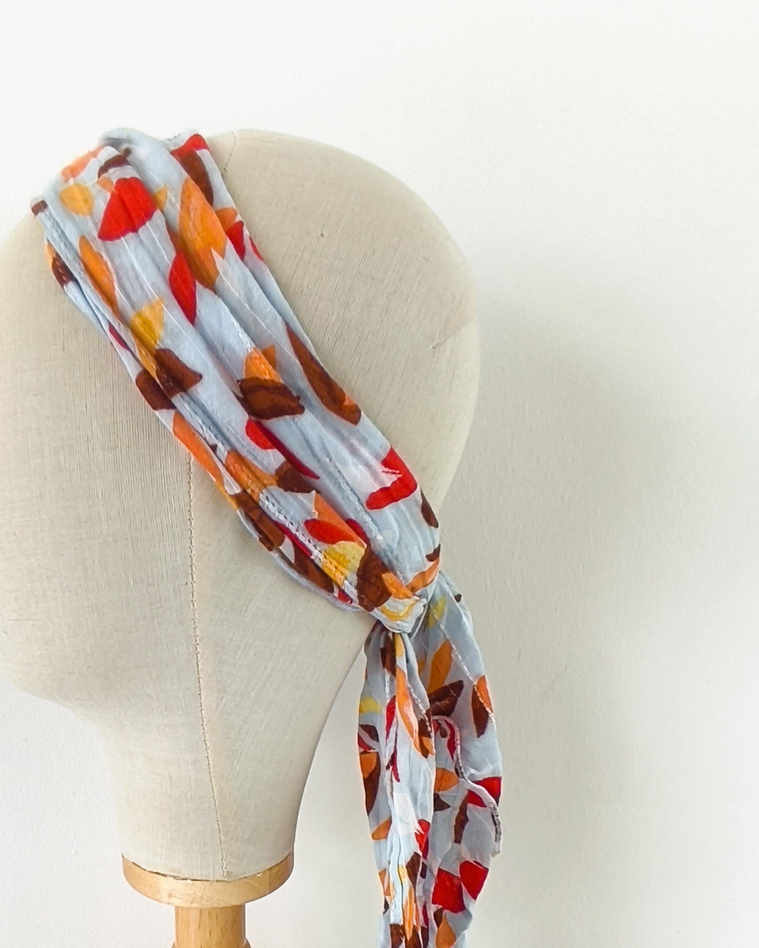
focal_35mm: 33
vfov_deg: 52.3
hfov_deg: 43.7
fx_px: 927
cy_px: 688
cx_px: 236
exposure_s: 1/60
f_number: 2.2
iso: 50
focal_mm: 1.65
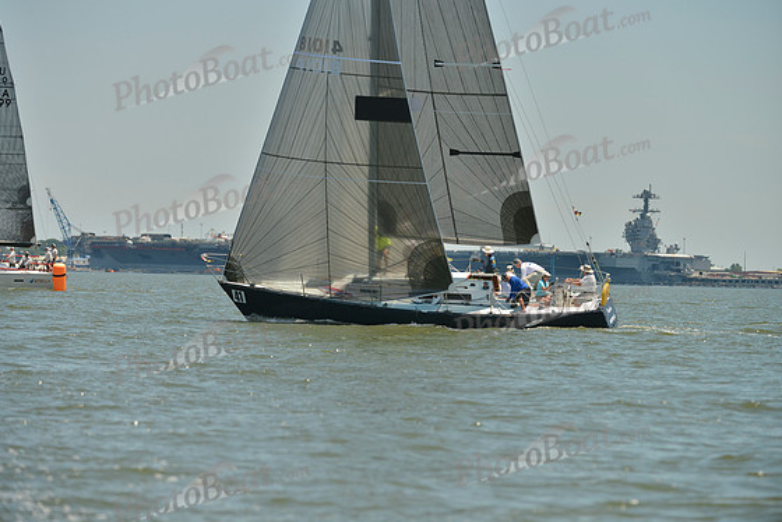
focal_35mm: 207
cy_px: 256
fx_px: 4499
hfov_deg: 9.9
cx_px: 383
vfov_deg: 6.6
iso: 200
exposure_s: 1/1600
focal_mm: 200
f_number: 5
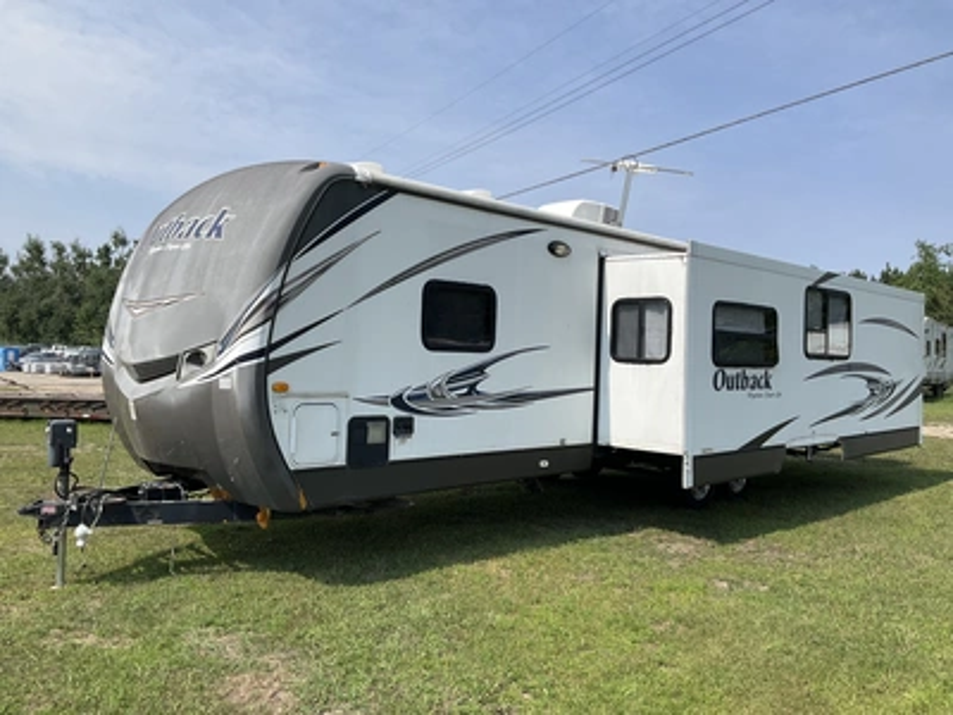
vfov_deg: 48.2
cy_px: 358
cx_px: 476
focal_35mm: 29
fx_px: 798
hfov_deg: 61.7
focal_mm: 3
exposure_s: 1/2227
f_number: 1.8
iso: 25
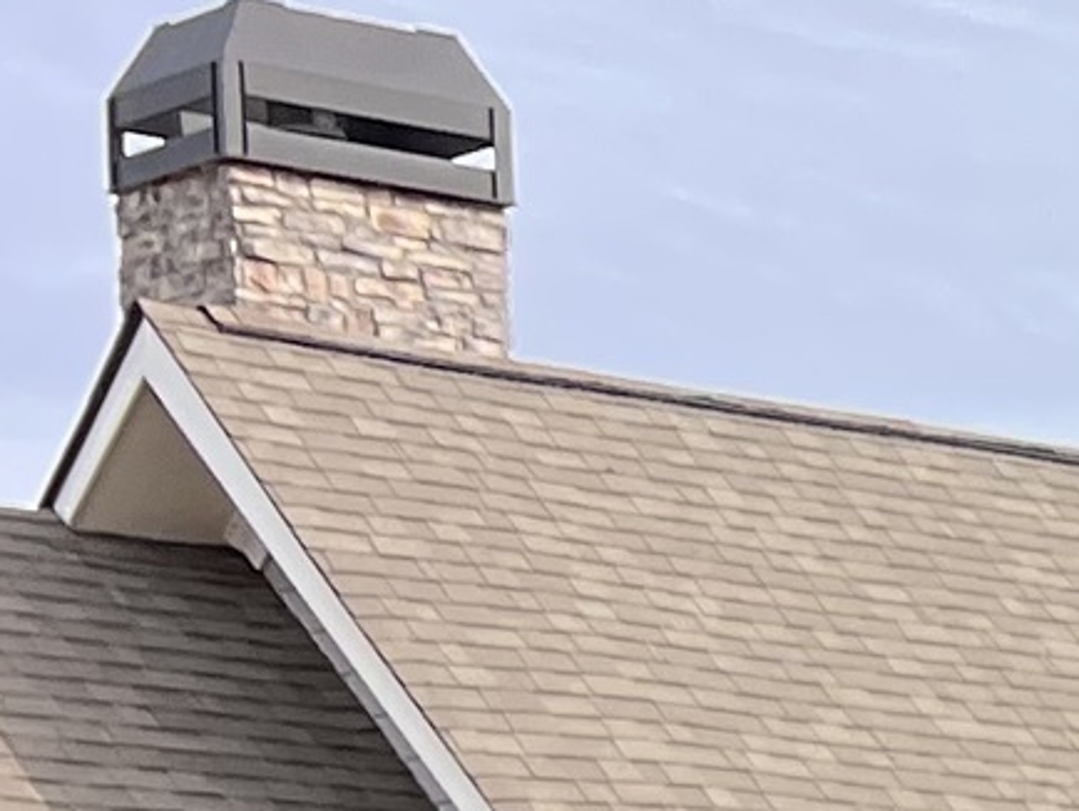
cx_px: 3677
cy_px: 1908
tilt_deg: -3.7
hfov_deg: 8.3
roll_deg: +0.6
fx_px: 5739
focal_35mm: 184
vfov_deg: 7.6
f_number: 1.5
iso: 50
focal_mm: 5.7
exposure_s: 1/1159
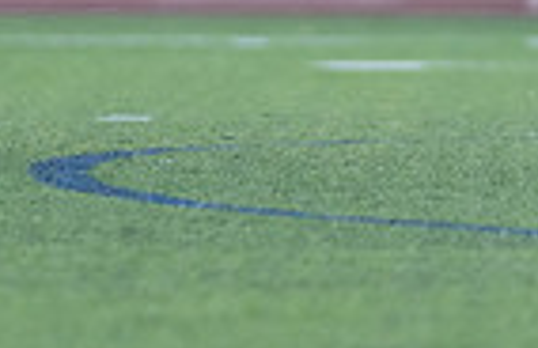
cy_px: -351
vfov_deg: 1.2
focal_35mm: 1134
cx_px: 115
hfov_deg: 1.8
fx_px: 16800
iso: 1000
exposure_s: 1/1250
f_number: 2.8
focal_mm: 200
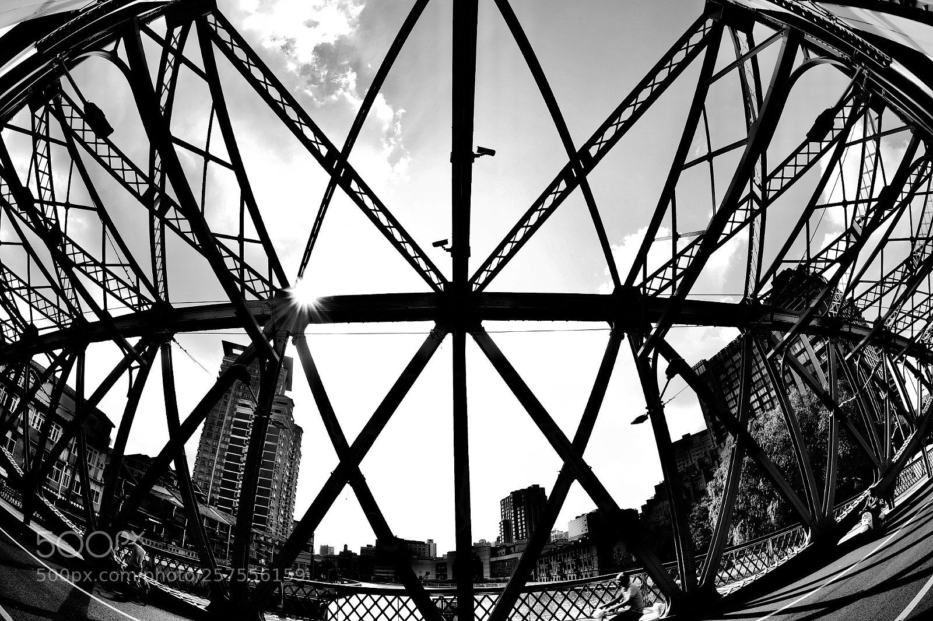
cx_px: 466
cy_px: 310
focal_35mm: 15
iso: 200
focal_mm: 15
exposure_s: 1/125
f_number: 11
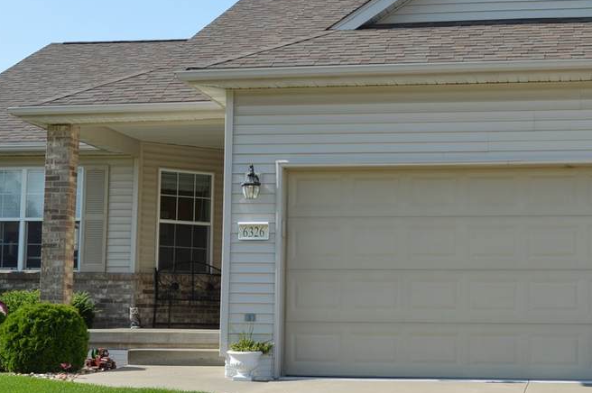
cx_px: 326
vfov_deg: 16.6
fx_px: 1347
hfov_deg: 24.8
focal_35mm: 82
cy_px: 110
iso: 100
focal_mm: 28
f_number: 7.1
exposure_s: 1/200
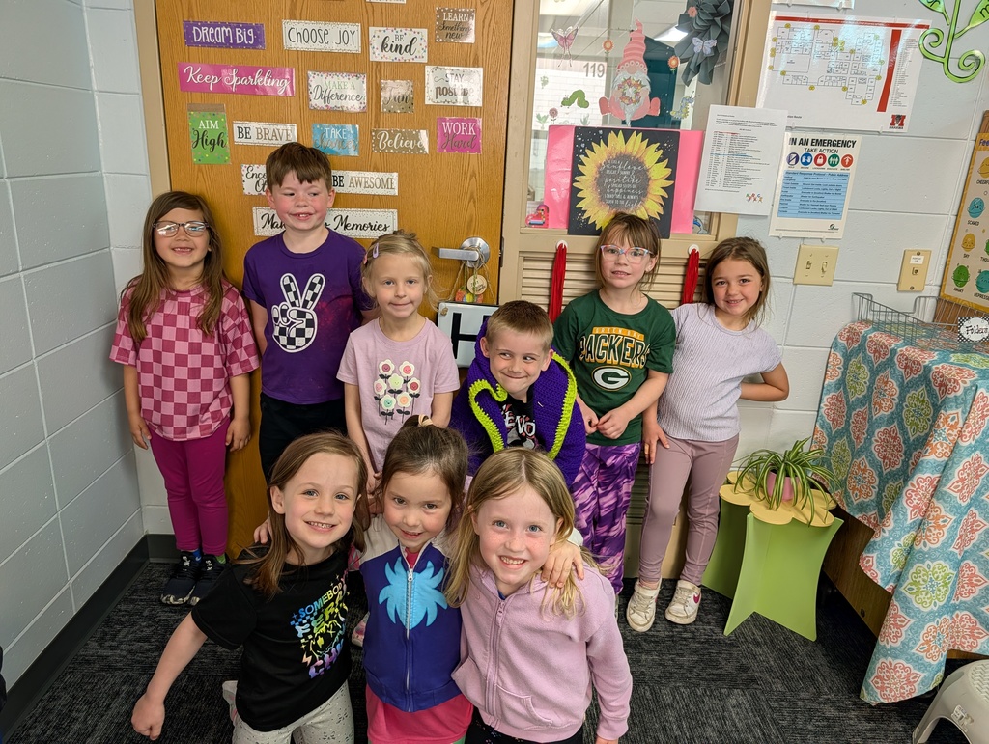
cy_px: 372
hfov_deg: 71.5
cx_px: 494
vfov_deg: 56.9
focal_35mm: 24
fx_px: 687
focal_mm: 6.9
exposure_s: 1/30
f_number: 1.68
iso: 76
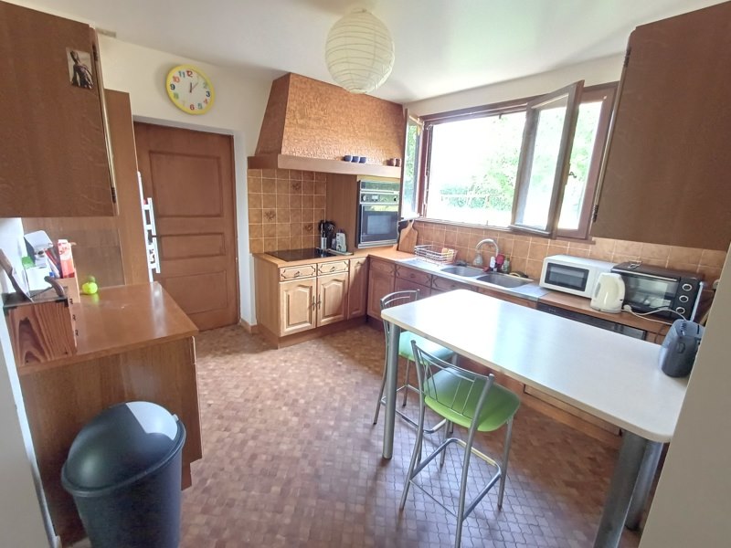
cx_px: 366
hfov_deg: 94.5
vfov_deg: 78.1
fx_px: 338
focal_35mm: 16
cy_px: 274
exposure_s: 1/25
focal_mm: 1.64
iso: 400
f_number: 2.2
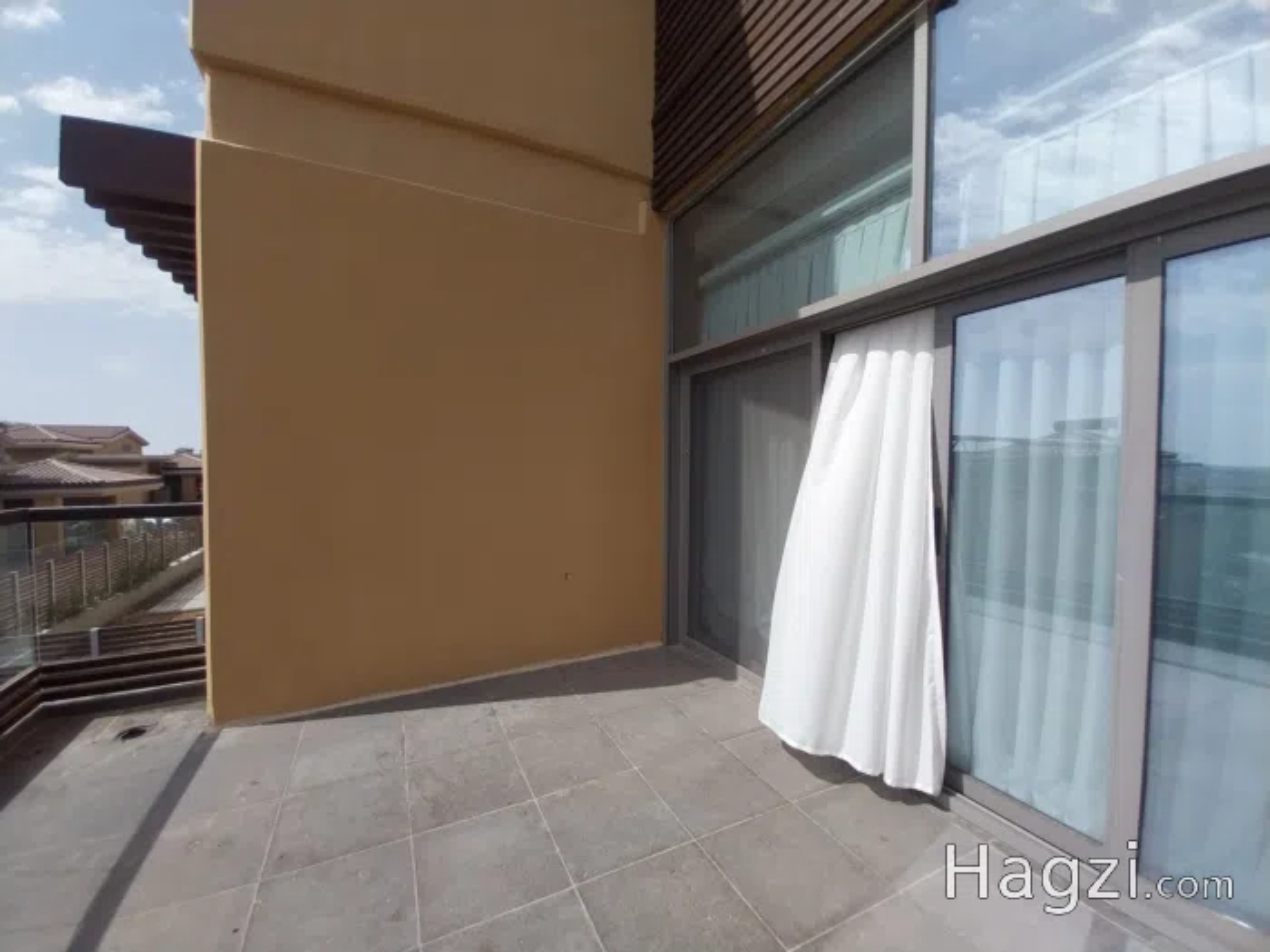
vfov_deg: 89.9
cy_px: 476
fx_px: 477
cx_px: 635
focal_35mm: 13
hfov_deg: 106.2
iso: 69
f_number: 2.2
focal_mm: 1.3
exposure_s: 1/2313
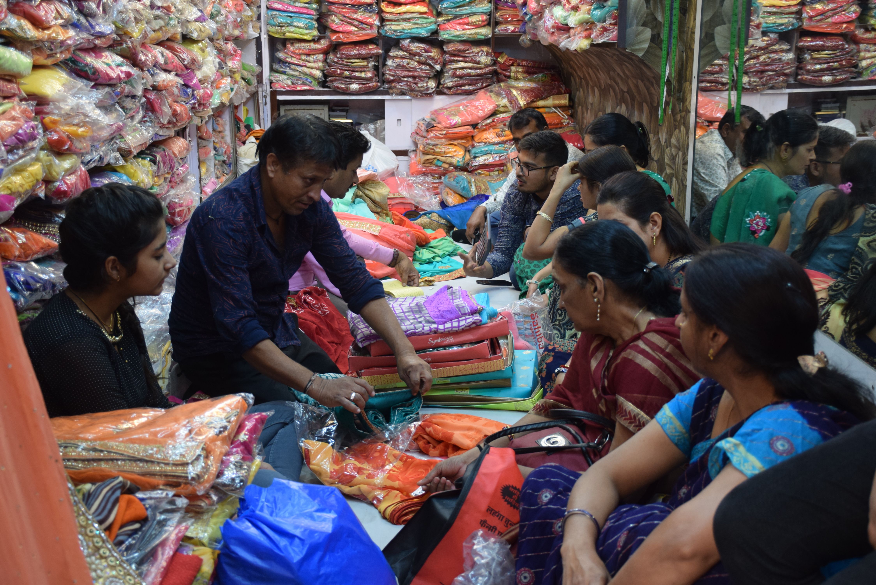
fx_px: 1168
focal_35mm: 48
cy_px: 292
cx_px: 438
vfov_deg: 28.1
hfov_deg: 41.1
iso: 800
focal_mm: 32
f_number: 4.2
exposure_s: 1/80
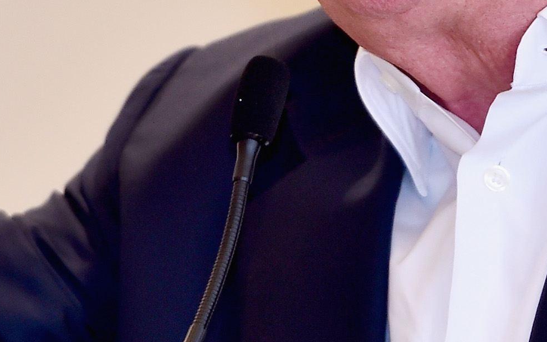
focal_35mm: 619
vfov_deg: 2.1
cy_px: -6
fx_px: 9228
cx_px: 335
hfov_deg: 3.4
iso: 1000
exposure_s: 1/500
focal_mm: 200
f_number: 2.8
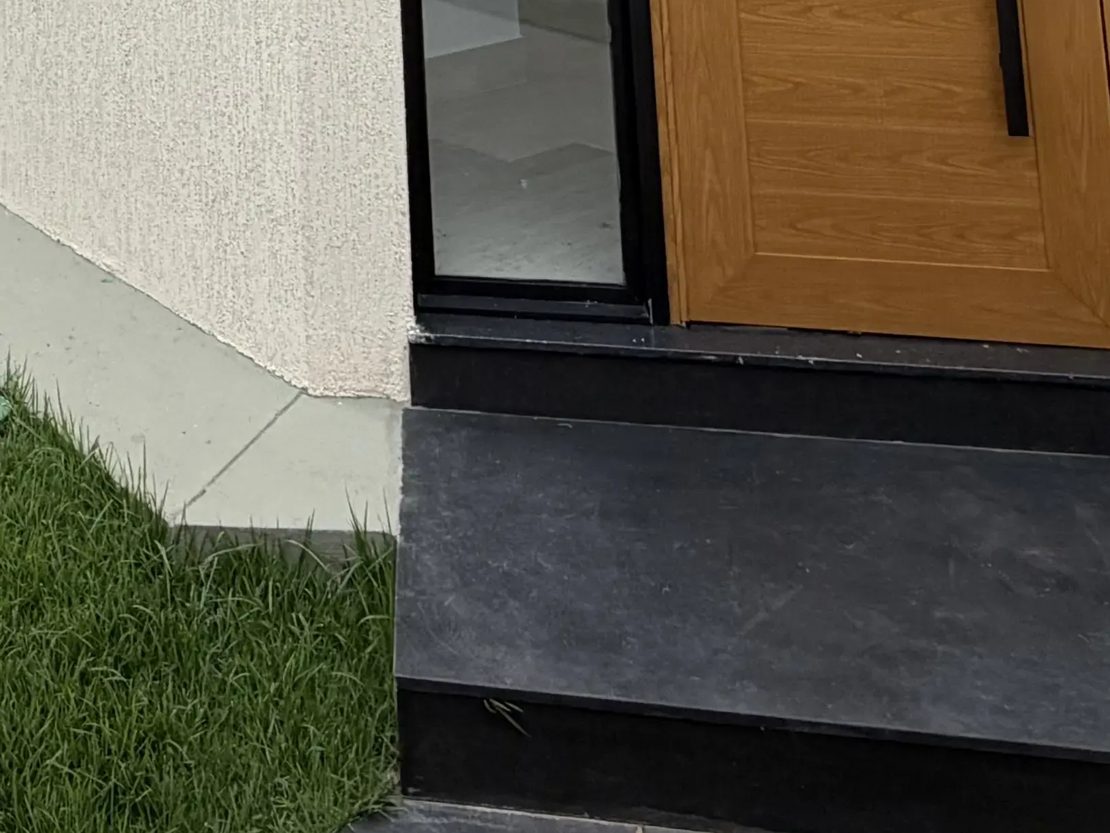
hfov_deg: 36.5
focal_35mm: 49
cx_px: 114
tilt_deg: +10.4
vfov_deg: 21.8
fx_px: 1571
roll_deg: +2.5
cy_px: -569
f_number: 2.2
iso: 40
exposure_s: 1/545
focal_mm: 2.22
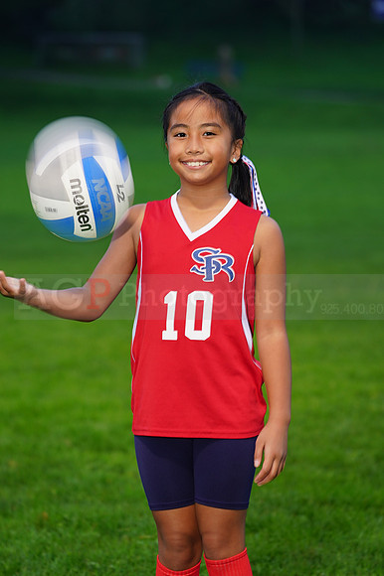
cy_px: 288
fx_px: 2995
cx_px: 192
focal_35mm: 187
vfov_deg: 11.0
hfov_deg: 7.3
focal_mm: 187
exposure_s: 1/20
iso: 320
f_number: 5.6
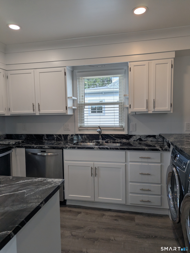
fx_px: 175
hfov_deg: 56.9
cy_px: 126
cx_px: 95
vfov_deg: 71.5
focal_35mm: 24
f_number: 1.85
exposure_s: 1/225
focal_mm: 6.81
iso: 45
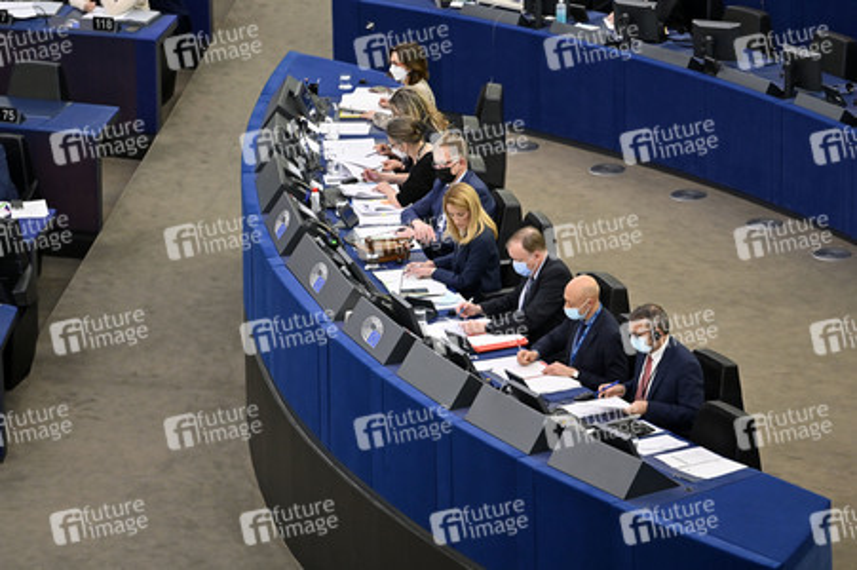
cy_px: 285
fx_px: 4757
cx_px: 428
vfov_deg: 6.9
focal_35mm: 200
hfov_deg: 10.3
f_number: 2.8
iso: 1250
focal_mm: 200
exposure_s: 1/500
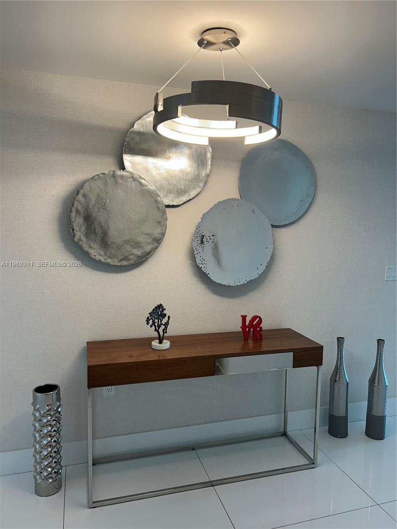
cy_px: 264
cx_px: 198
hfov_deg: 53.1
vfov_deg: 67.3
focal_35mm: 26
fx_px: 398
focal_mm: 5.7
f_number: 1.5
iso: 64
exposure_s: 1/120
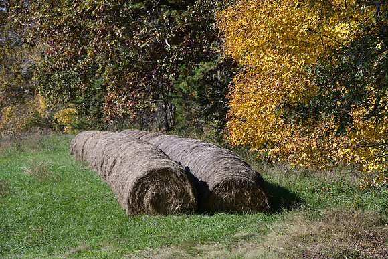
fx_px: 1455
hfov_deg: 15.2
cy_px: 130
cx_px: 194
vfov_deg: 10.2
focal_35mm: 135
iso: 100
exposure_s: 1/100
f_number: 10
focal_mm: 135
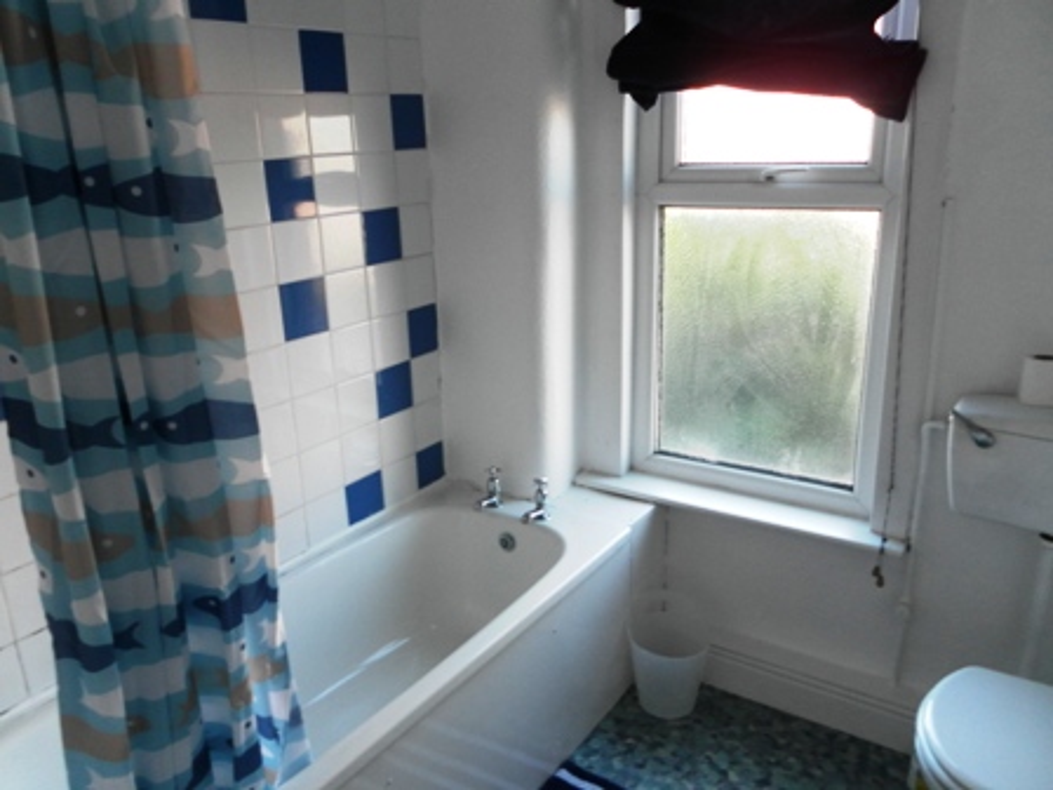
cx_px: 526
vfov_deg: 49.7
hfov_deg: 63.4
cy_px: 395
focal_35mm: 28
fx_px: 852
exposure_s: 1/50
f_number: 3.2
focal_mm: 4.9
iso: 160
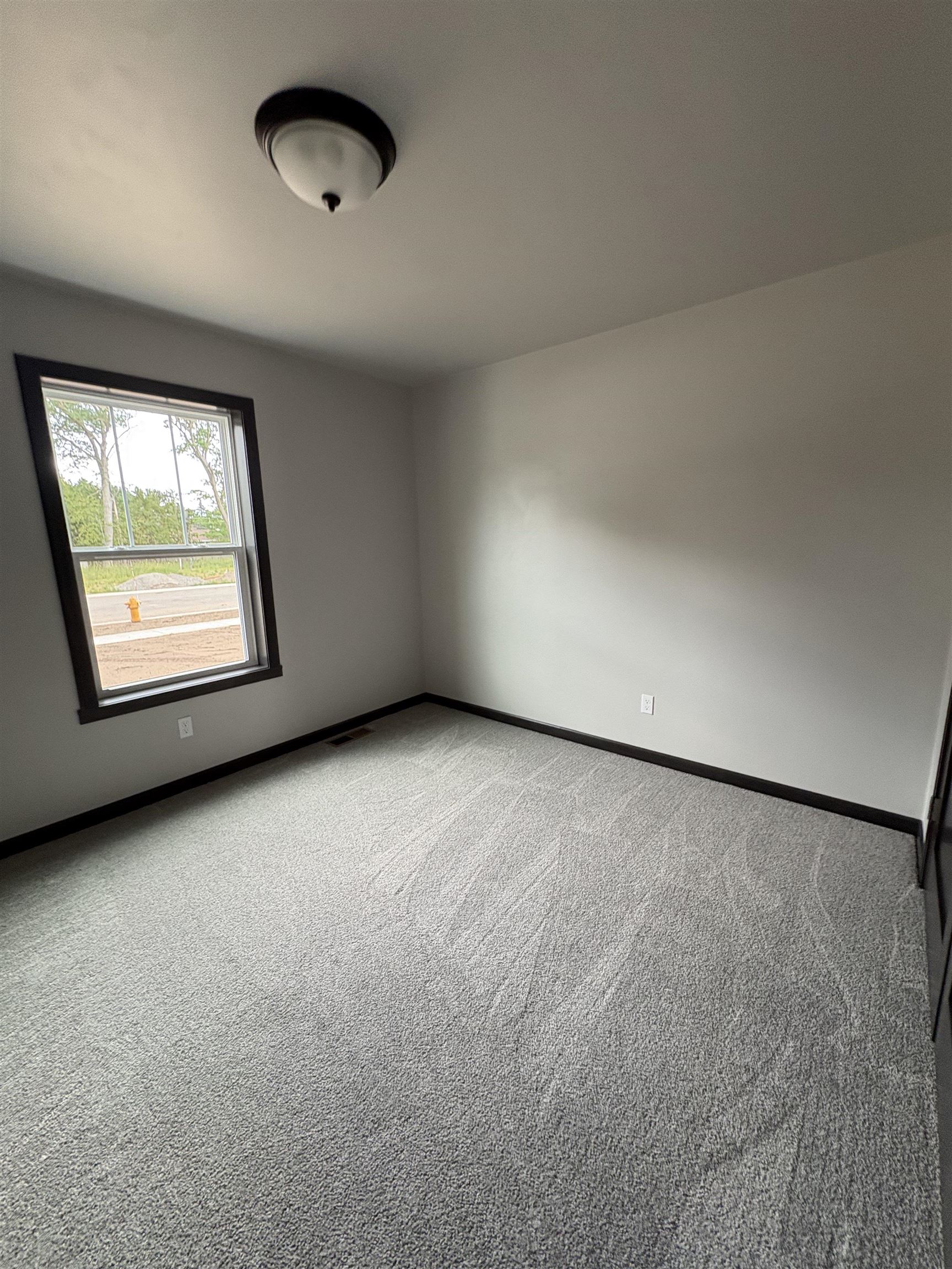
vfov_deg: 102.1
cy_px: 634
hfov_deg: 85.7
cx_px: 476
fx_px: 513
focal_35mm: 14
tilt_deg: -17.7
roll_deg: -4.1
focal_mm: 2.22
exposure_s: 1/60
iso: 125
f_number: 2.2
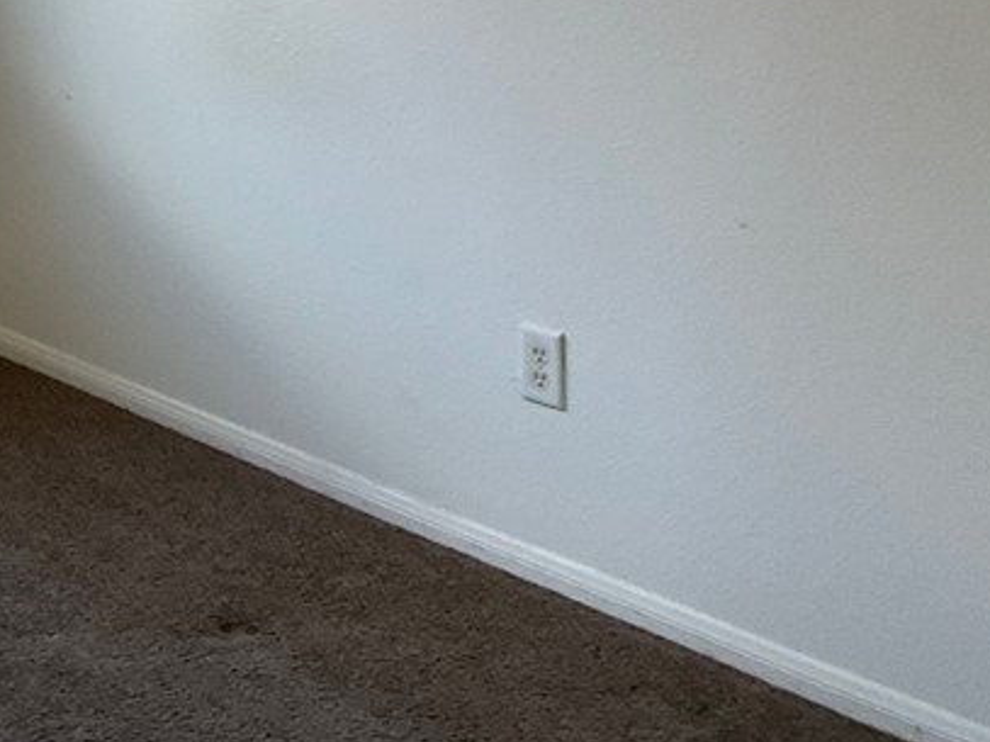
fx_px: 2087
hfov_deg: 24.3
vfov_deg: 18.9
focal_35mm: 73
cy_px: -170
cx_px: -180
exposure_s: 1/60
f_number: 1.8
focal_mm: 3
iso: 64
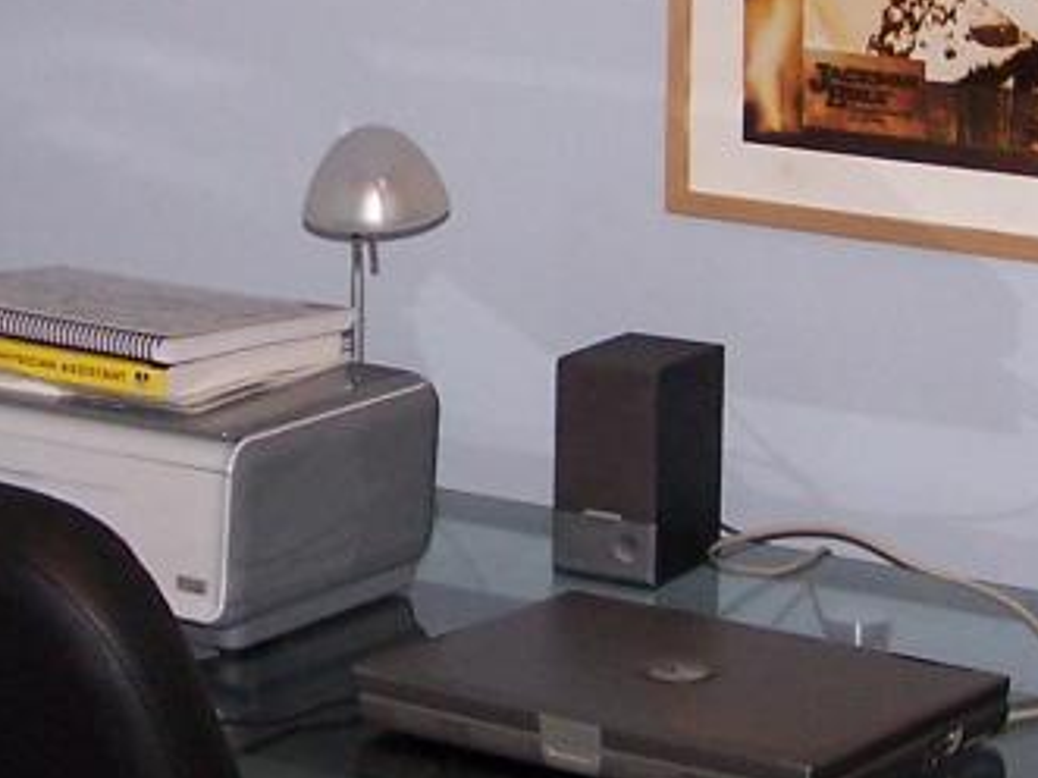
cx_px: 445
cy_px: 132
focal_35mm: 147
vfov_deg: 10.1
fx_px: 4406
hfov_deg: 13.4
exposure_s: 1/60
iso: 140
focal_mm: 6.3
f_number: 2.8
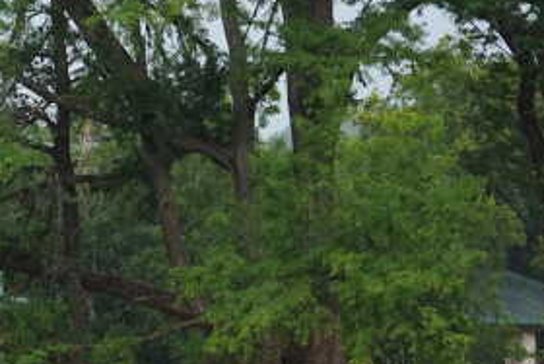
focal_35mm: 365
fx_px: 5518
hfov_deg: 5.6
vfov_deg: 3.8
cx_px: -146
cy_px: 452
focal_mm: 93
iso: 400
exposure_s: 1/500
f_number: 2.8
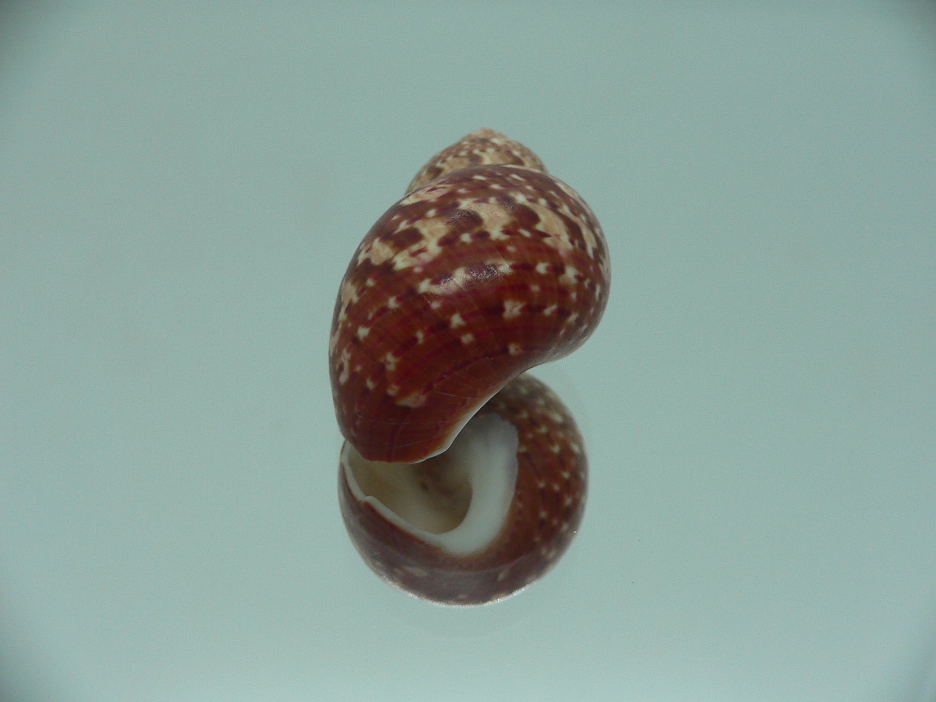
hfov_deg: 52.6
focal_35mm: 35
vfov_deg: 40.7
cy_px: 351
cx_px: 468
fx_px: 946
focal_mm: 4.6
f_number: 2.8
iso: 80
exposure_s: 1/60
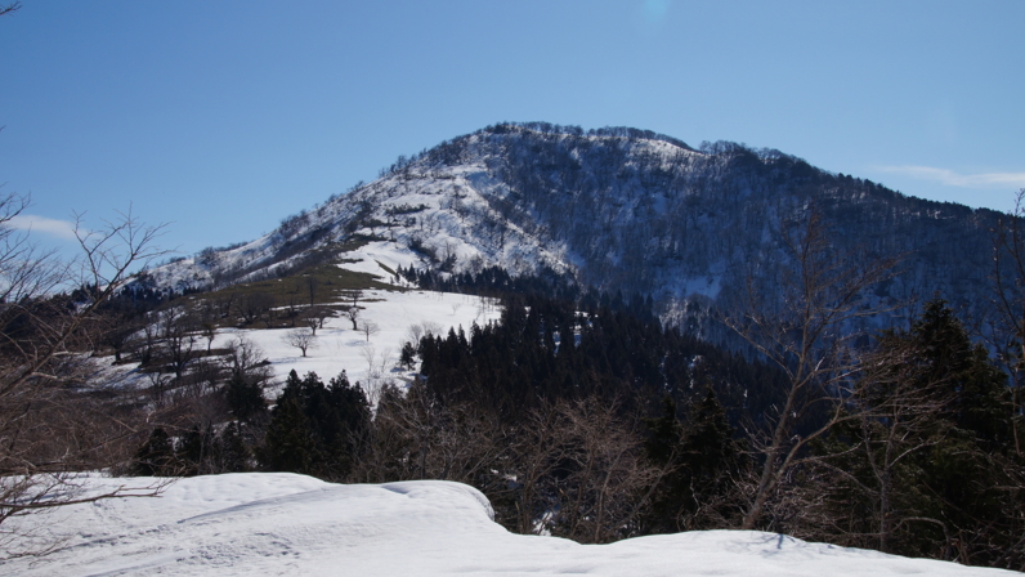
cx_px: 511
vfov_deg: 29.0
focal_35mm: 41
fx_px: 1114
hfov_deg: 49.4
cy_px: 310
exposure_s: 1/250
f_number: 13
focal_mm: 26
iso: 100
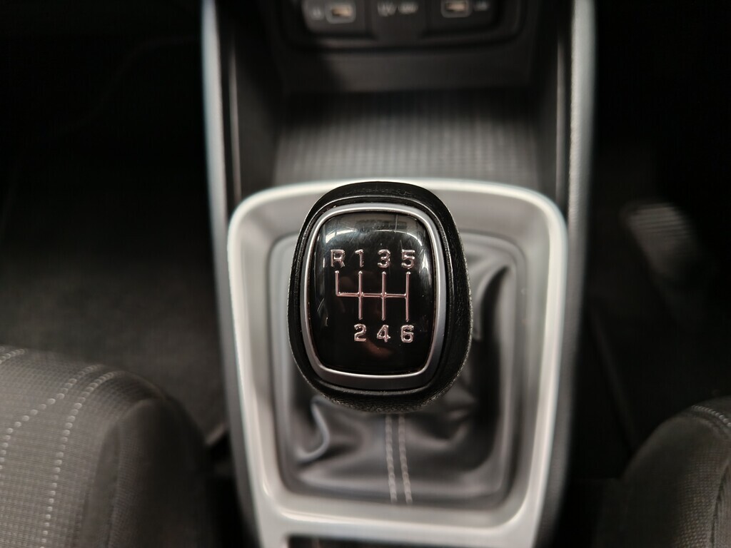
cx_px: 366
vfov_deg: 56.8
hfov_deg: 71.6
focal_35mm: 24
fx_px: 507
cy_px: 274
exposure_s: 1/20
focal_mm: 5.24
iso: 1370
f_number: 1.7
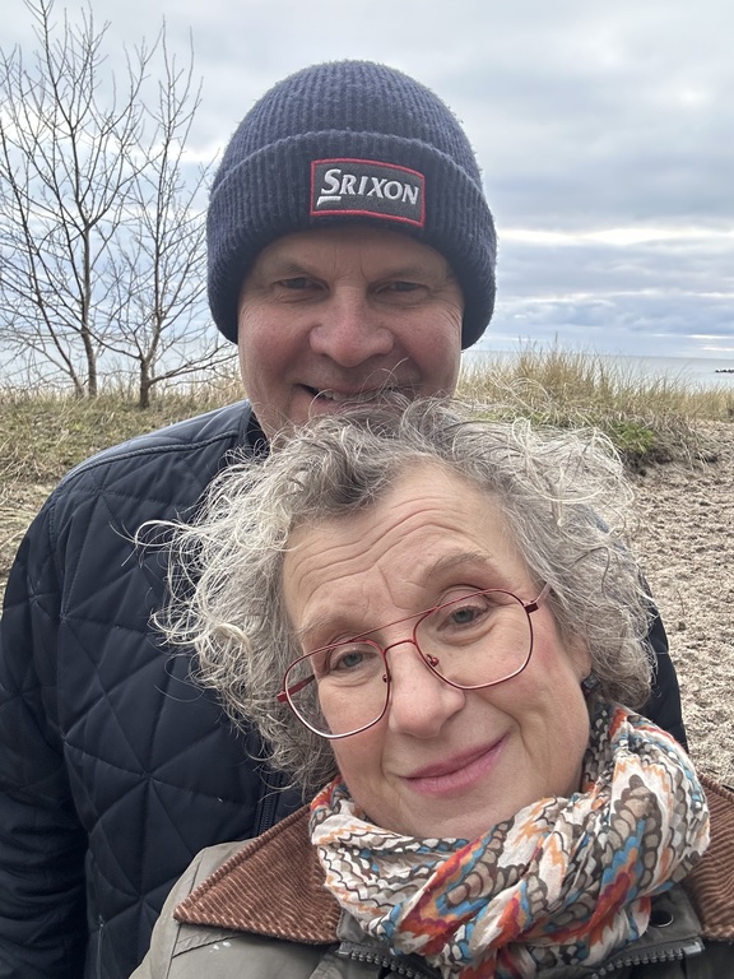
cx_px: 367
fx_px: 848
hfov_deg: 46.8
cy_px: 490
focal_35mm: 30
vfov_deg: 60.0
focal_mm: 2.69
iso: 80
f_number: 1.9
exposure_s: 1/86
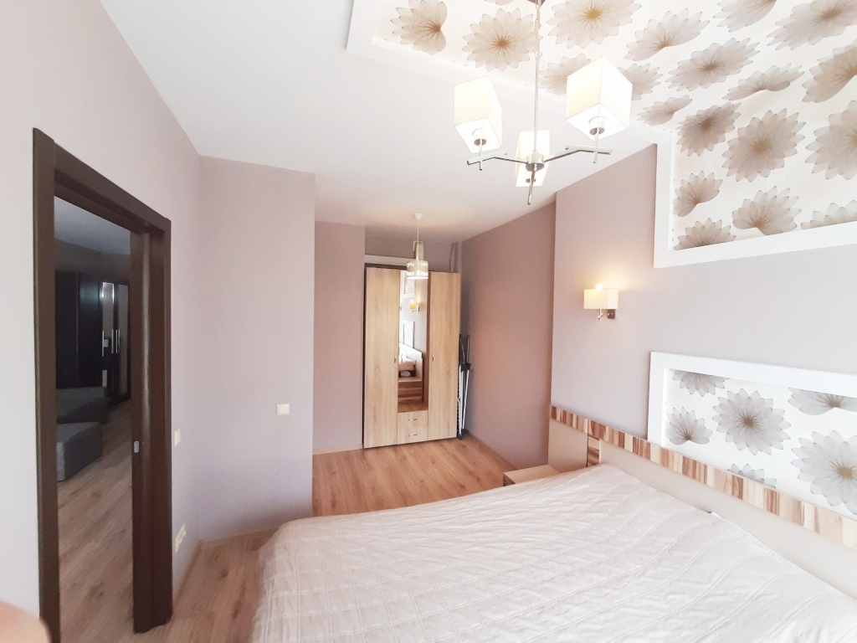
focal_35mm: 13
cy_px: 322
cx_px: 428
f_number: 2.2
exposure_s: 1/50
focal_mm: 1.42
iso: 64
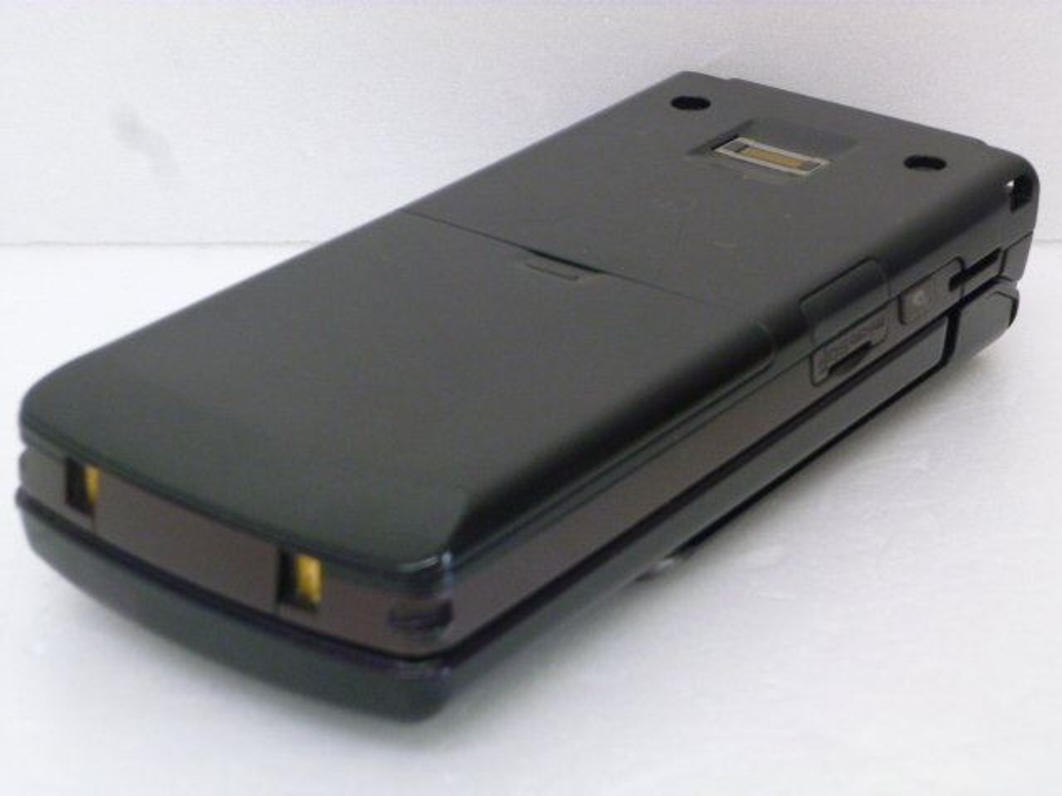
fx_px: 2608
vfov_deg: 17.4
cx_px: 531
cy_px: 398
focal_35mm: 85
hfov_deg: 23.0
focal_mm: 15.2
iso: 400
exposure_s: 1/10
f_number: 5.7
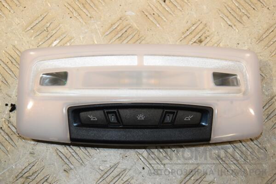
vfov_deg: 15.7
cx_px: 138
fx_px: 667
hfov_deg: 23.4
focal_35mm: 87
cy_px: 92
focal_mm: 58
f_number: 7.1
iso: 800
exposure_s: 1/200
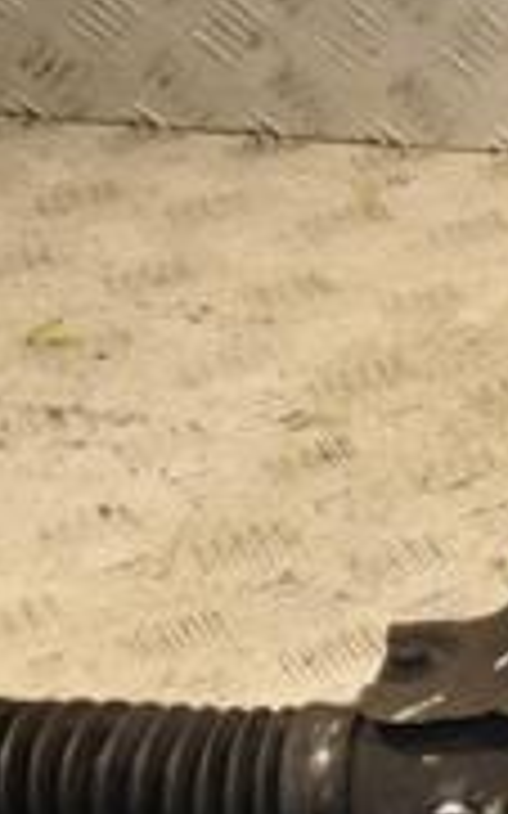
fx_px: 2809
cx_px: 1268
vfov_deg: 16.4
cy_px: 576
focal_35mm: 127
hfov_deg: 9.2
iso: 800
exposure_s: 1/200
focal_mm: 25
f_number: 5
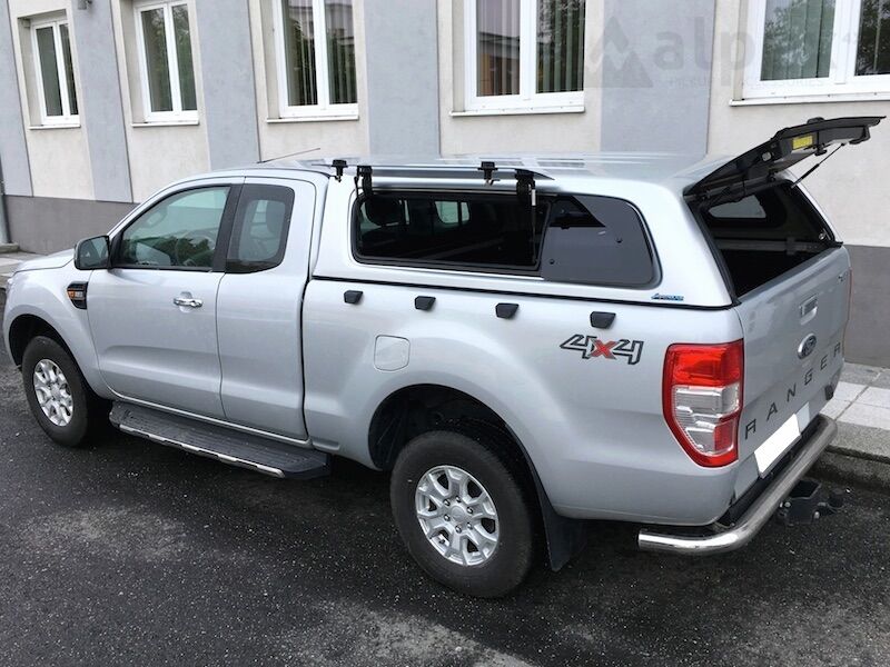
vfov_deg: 48.2
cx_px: 445
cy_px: 334
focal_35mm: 29
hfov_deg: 61.7
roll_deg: -0.9
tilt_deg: -14.1
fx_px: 746
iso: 25
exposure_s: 1/668
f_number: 2.2
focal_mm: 4.15
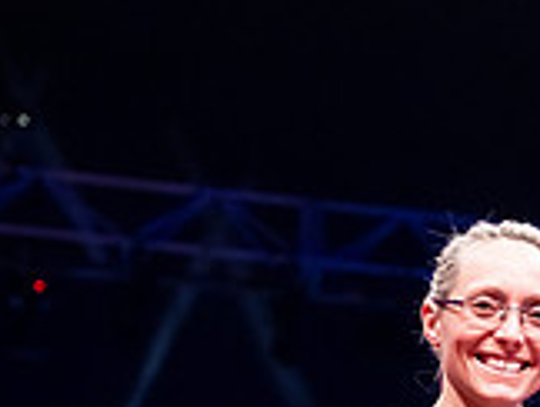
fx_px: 3218
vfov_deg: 7.1
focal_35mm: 206
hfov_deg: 9.2
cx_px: 963
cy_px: 592
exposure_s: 1/400
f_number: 2.8
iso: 4000
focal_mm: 60
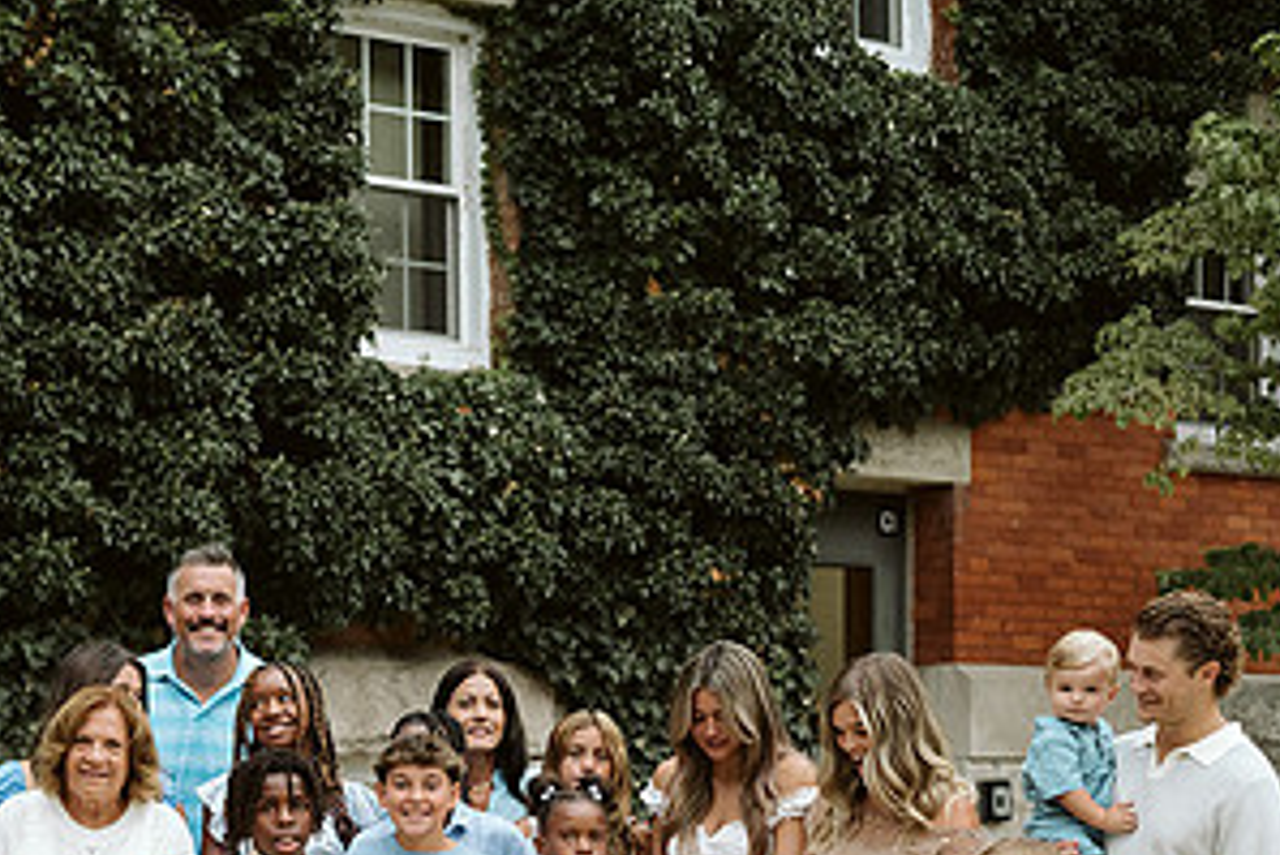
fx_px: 3557
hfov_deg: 20.0
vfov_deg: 13.5
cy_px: 846
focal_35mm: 100
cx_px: 104
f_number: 2.8
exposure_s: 1/640
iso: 1000
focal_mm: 50
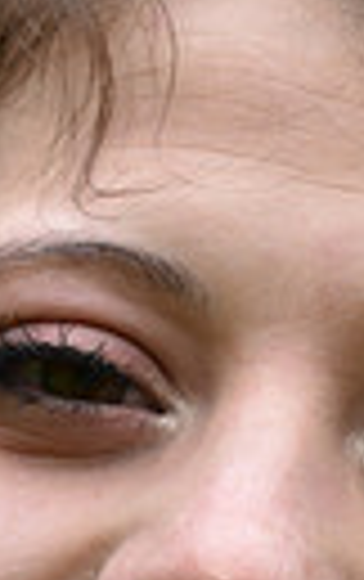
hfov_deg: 3.4
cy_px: 580
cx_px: 312
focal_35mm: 390
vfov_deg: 5.4
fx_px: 6170
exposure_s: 1/200
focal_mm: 85
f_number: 6.3
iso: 200
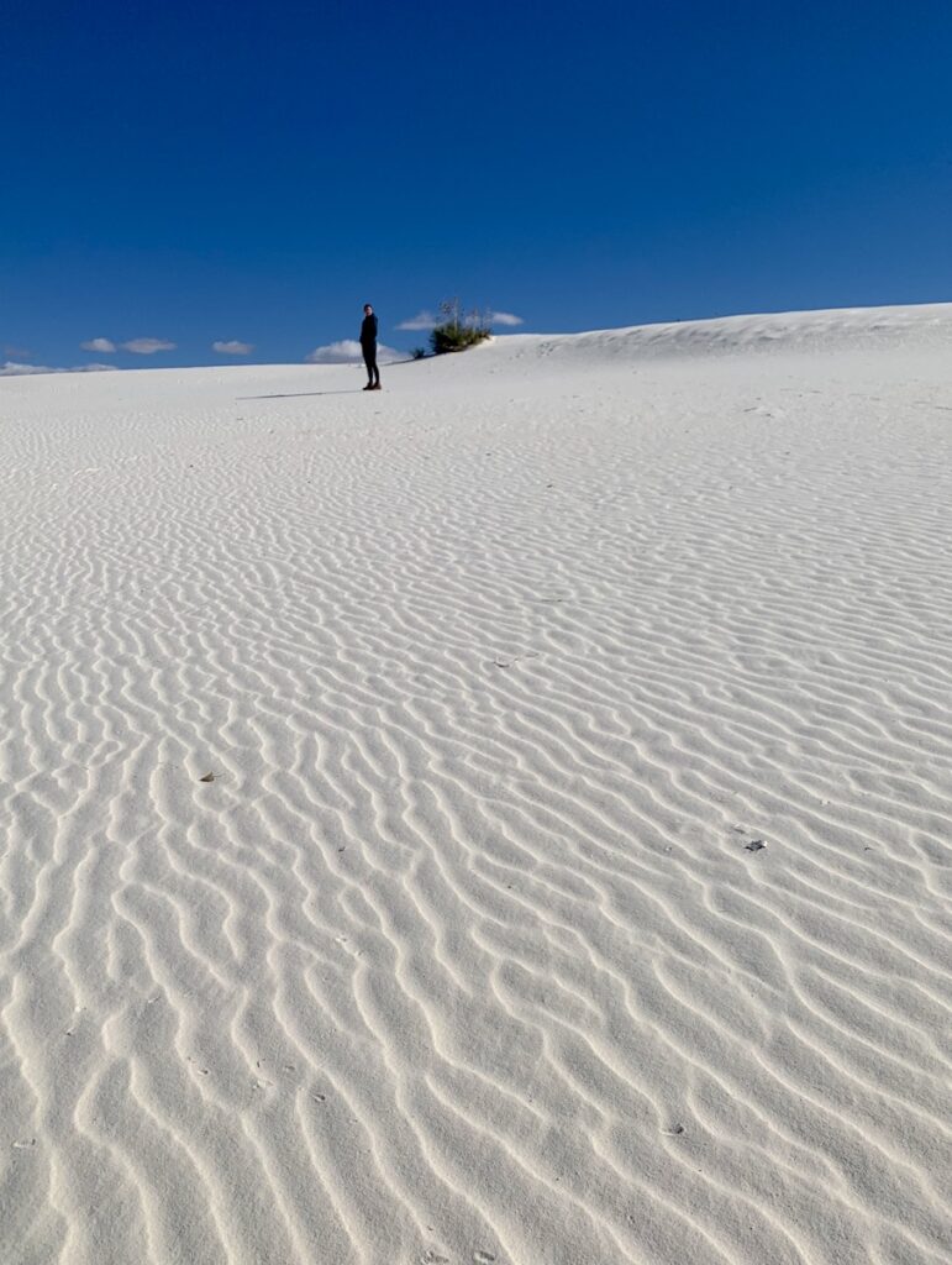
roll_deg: +0.3
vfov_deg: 67.2
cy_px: 632
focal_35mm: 26
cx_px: 476
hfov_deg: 53.2
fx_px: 951
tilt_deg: -11.4
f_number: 1.8
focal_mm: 4.25
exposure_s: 1/9524
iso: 25
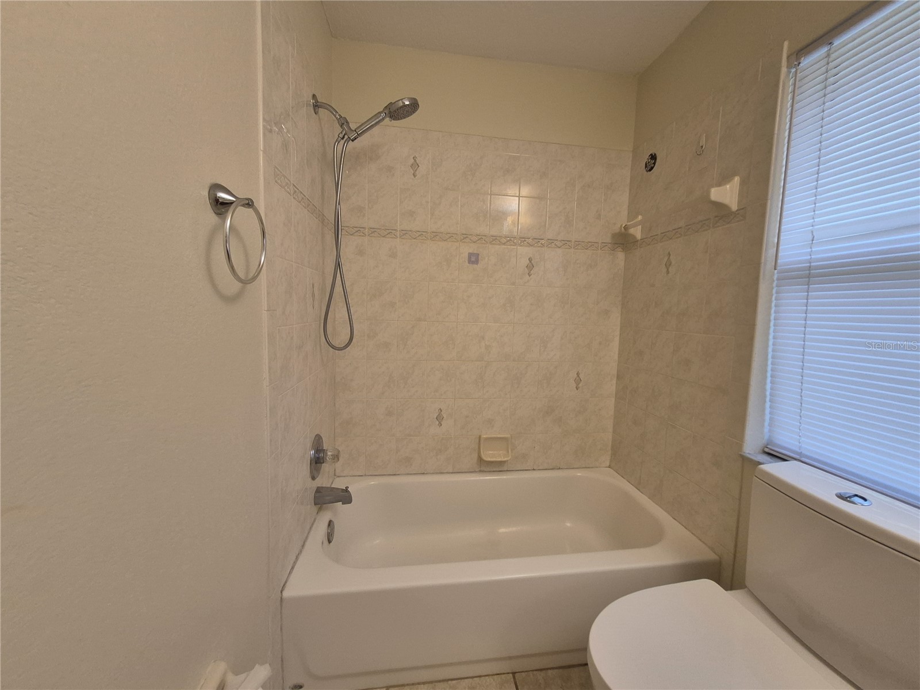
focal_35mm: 13
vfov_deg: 89.9
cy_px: 345
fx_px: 346
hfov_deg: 106.2
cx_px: 460
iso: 200
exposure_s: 1/60
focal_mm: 1.74
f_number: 2.2
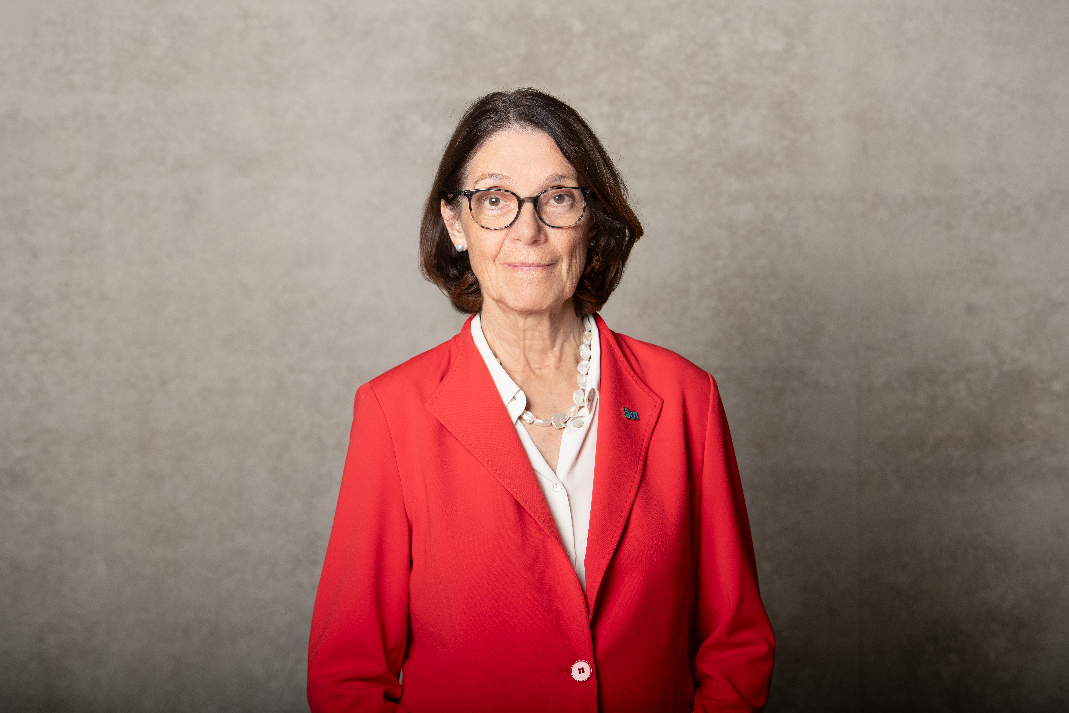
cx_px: 534
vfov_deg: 15.9
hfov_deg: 23.6
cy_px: 356
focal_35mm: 86
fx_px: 2554
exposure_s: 1/200
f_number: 5.6
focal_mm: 86
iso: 200
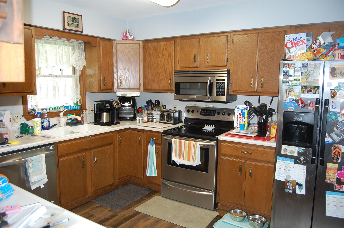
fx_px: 258
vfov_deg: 47.8
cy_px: 114
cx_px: 172
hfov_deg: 67.5
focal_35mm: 27
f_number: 3.5
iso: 400
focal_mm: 18
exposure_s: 1/60
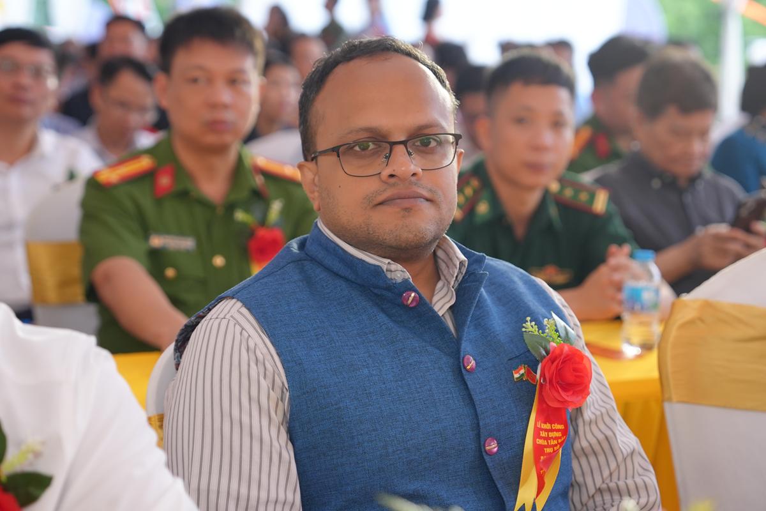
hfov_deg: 23.9
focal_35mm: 85
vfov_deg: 16.1
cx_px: 383
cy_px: 256
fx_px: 1808
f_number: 2.8
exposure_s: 1/160
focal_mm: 57
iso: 500
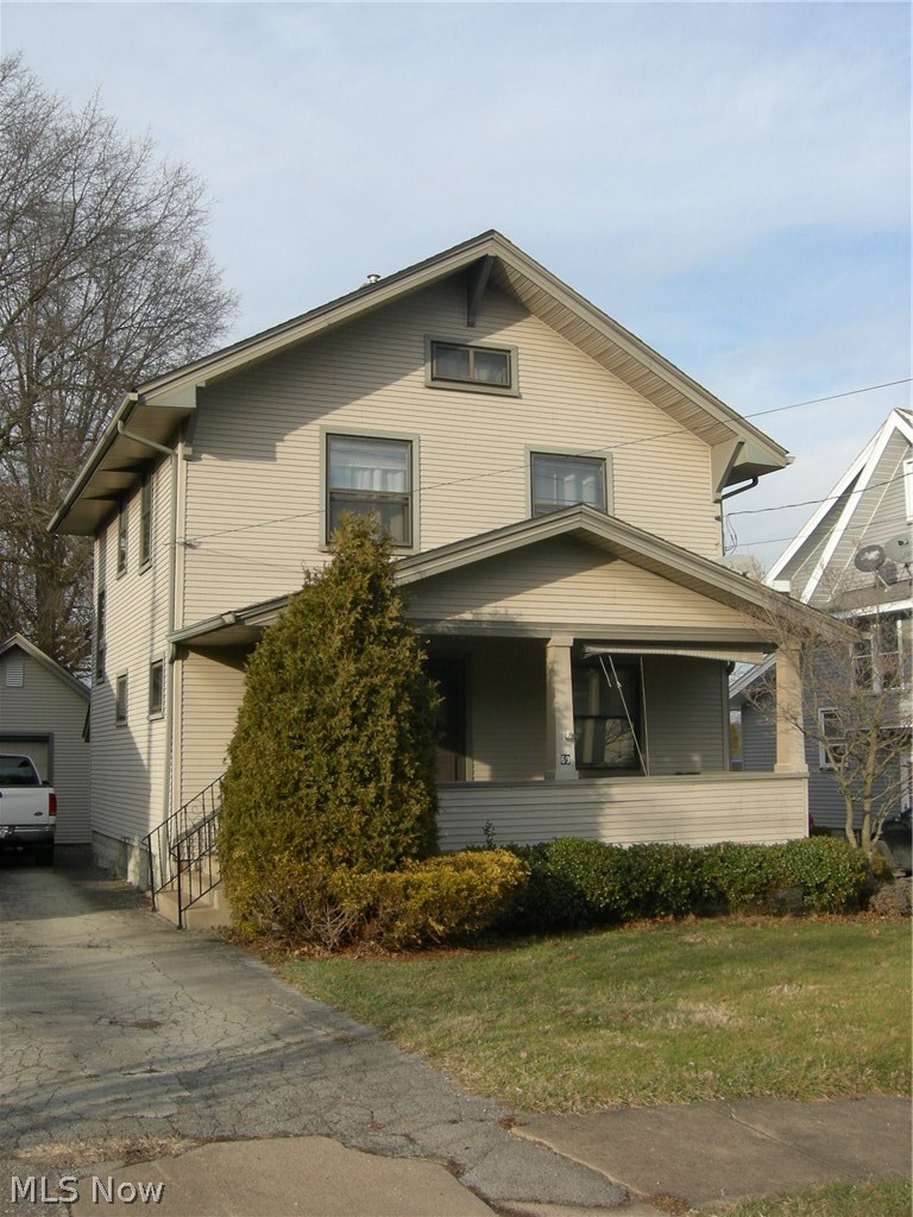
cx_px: 456
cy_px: 608
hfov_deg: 39.7
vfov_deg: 51.4
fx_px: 1266
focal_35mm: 36
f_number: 5.4
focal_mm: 7.5
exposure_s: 1/193
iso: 64
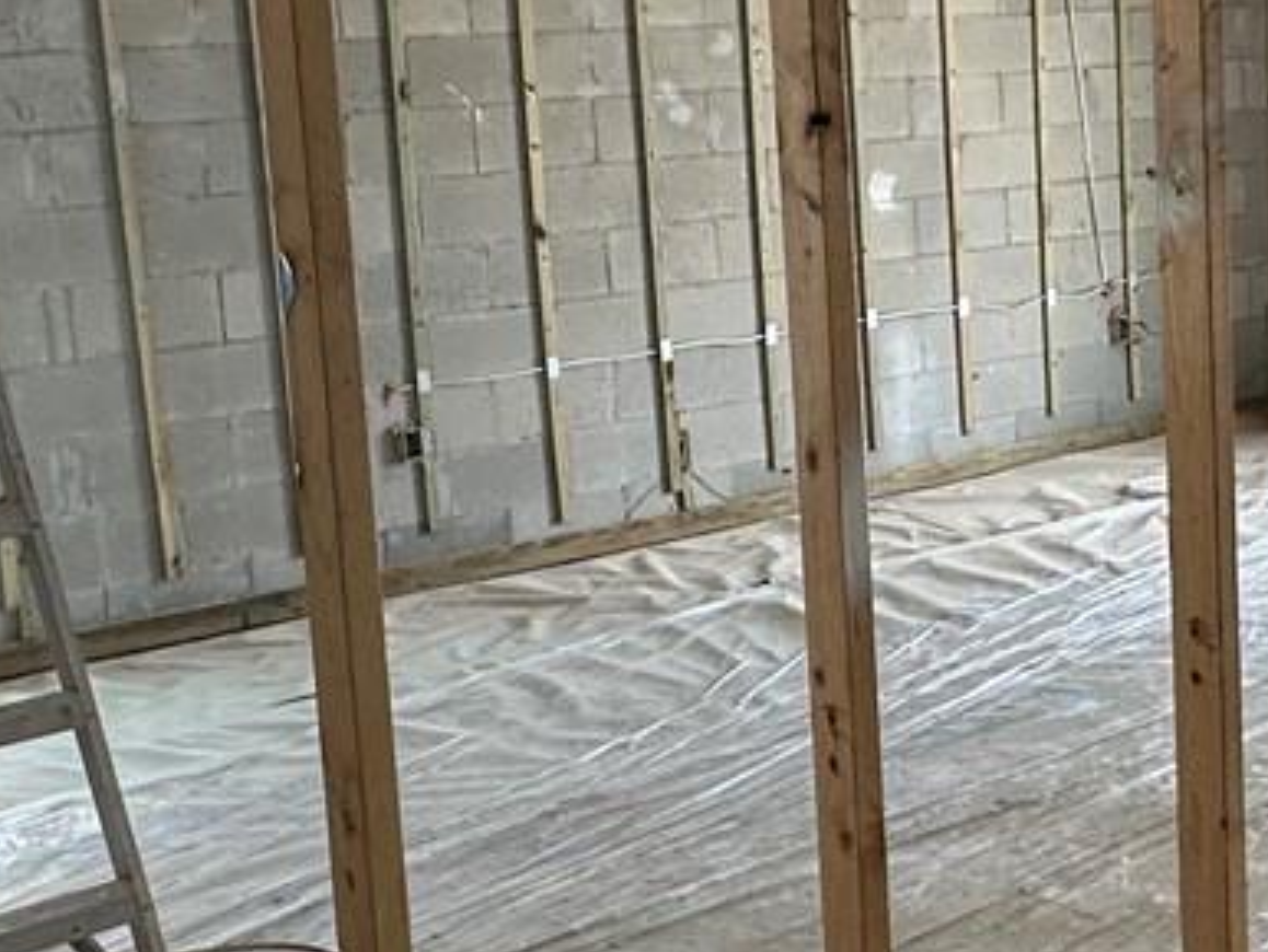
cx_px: 857
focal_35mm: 58
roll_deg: +2.8
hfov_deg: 32.9
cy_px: 384
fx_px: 2126
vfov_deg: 25.2
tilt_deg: -7.2
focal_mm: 2.22
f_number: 2.2
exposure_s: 1/99
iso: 160
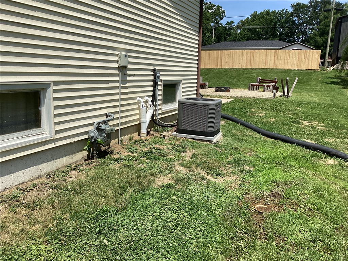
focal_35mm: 31
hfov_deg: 58.4
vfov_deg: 45.4
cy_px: 130
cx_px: 174
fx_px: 312
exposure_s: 1/1698
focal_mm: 3.3
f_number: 2.4
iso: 25
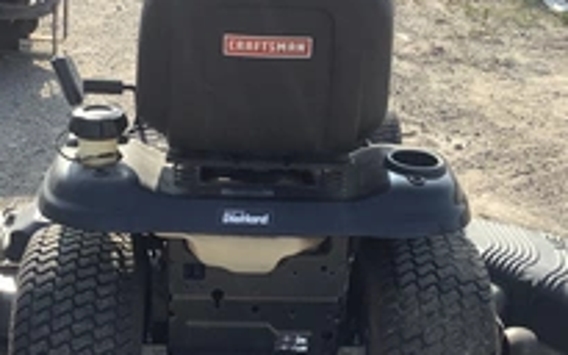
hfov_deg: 32.0
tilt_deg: -25.2
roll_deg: -3.4
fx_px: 990
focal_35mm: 64
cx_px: 272
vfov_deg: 20.3
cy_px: 189
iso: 25
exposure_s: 1/509
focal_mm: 3.3
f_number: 2.4
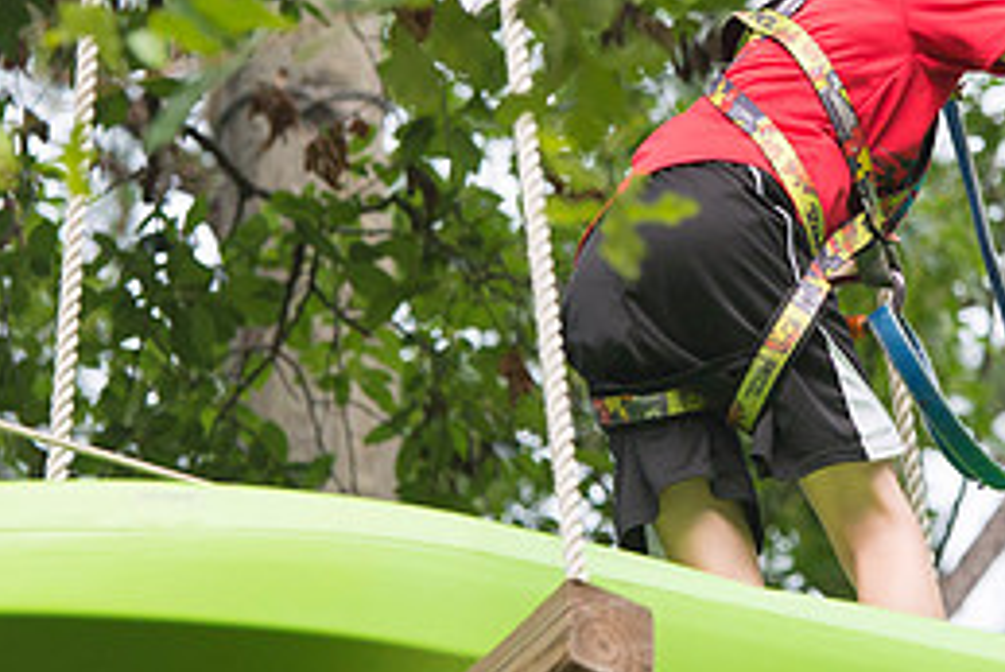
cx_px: 786
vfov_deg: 3.5
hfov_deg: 5.3
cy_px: 189
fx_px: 10893
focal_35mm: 390
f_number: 5
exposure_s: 1/1600
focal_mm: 150
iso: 1250
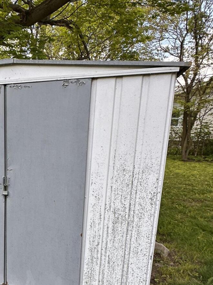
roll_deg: -2.4
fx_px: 263
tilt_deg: -10.3
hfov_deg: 39.4
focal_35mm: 32
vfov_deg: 56.0
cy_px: 183
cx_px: 4
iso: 40
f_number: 2.2
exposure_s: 1/296
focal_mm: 2.22
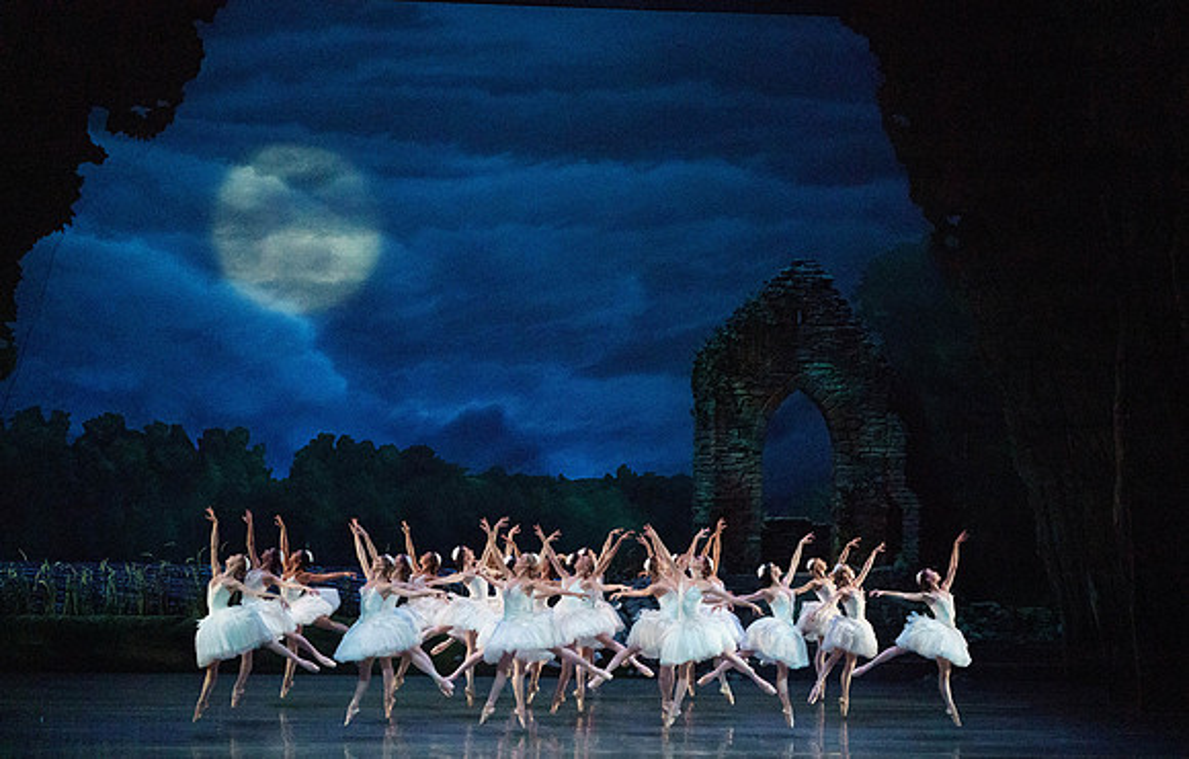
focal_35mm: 104
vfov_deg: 12.8
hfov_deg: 19.9
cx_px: 602
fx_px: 3384
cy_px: 395
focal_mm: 100
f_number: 5.6
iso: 8000
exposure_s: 1/250
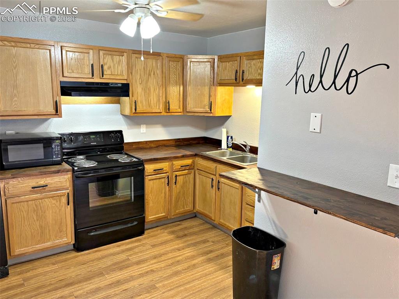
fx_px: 300
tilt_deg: -9.9
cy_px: 150
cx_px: 200
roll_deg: +0.9
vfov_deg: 53.0
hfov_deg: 67.3
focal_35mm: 26
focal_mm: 5.96
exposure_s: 1/60
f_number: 1.6
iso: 160
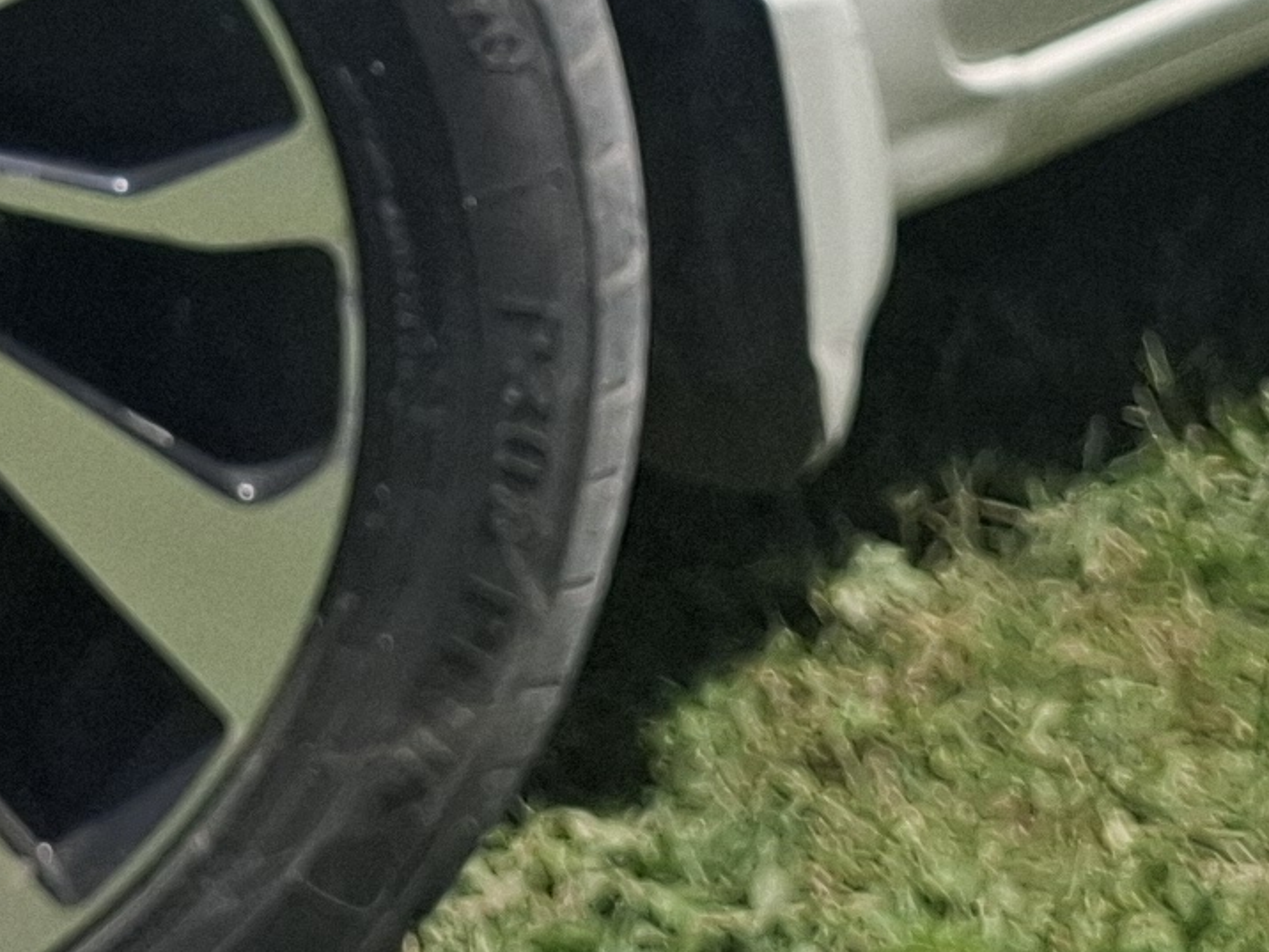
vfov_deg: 10.7
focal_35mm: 131
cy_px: -663
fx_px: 4802
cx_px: -14
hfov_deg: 14.8
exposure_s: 1/2959
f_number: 1.8
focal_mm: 5.54
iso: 50
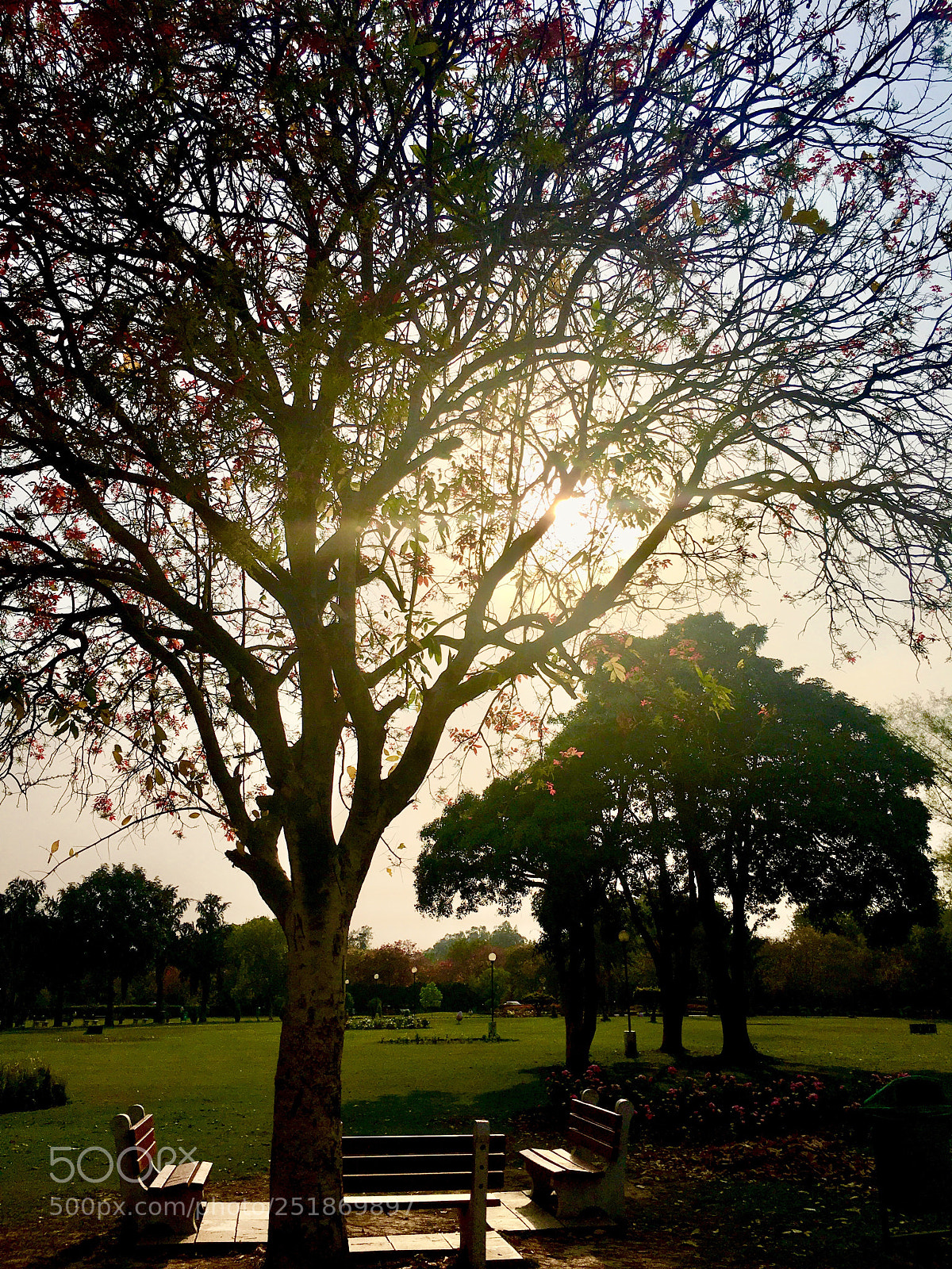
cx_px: 476
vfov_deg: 61.7
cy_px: 634
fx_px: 1063
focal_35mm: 29
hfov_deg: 48.2
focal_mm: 4.15
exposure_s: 1/3663
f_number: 2.2
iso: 25
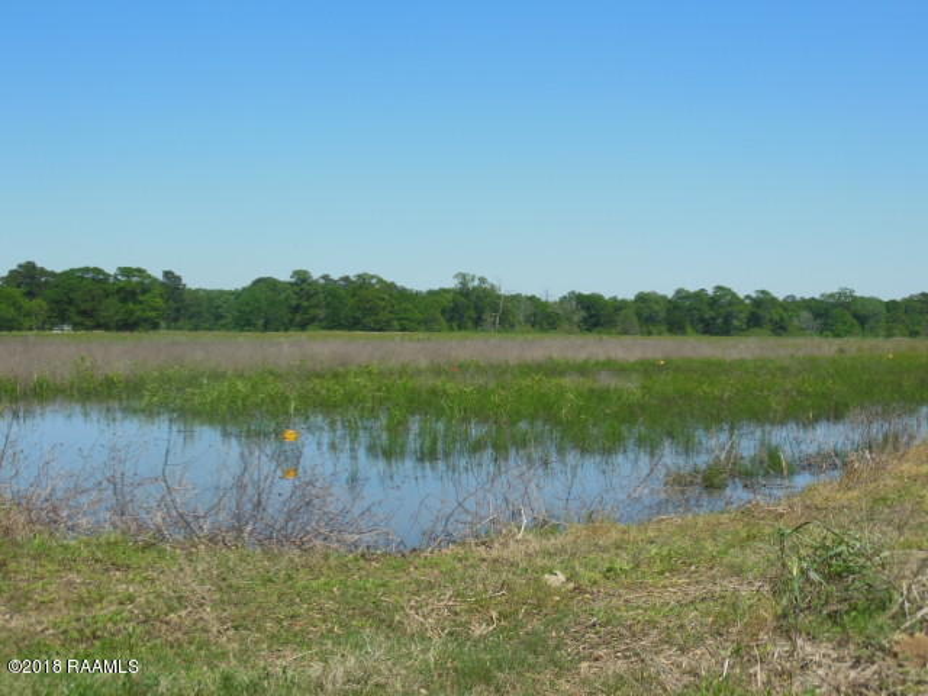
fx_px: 1340
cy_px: 348
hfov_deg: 38.2
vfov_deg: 29.1
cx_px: 464
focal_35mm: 50
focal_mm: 8.9
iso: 125
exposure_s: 1/1250
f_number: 4
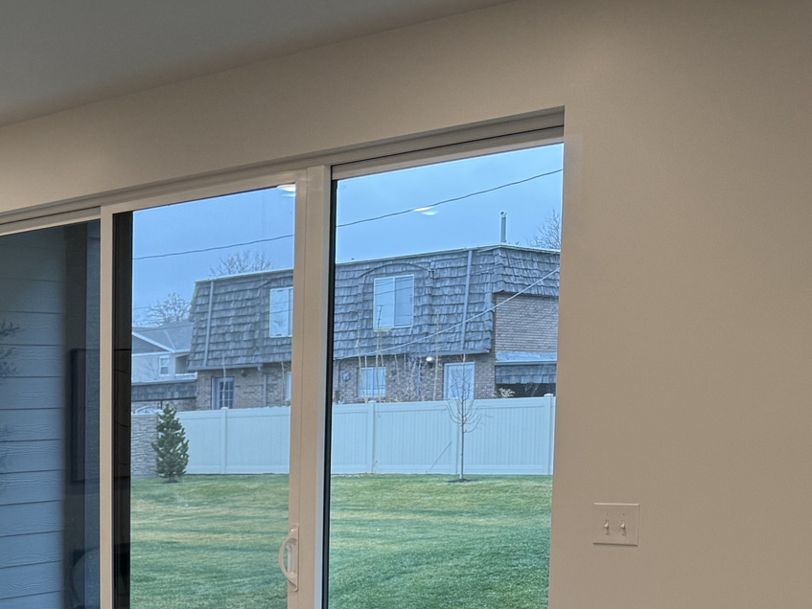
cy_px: 595
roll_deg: +1.1
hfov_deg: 28.8
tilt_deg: -7.0
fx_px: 1361
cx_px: -162
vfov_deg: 24.2
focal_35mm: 58
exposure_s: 1/210
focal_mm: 6.76
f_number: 1.78
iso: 200
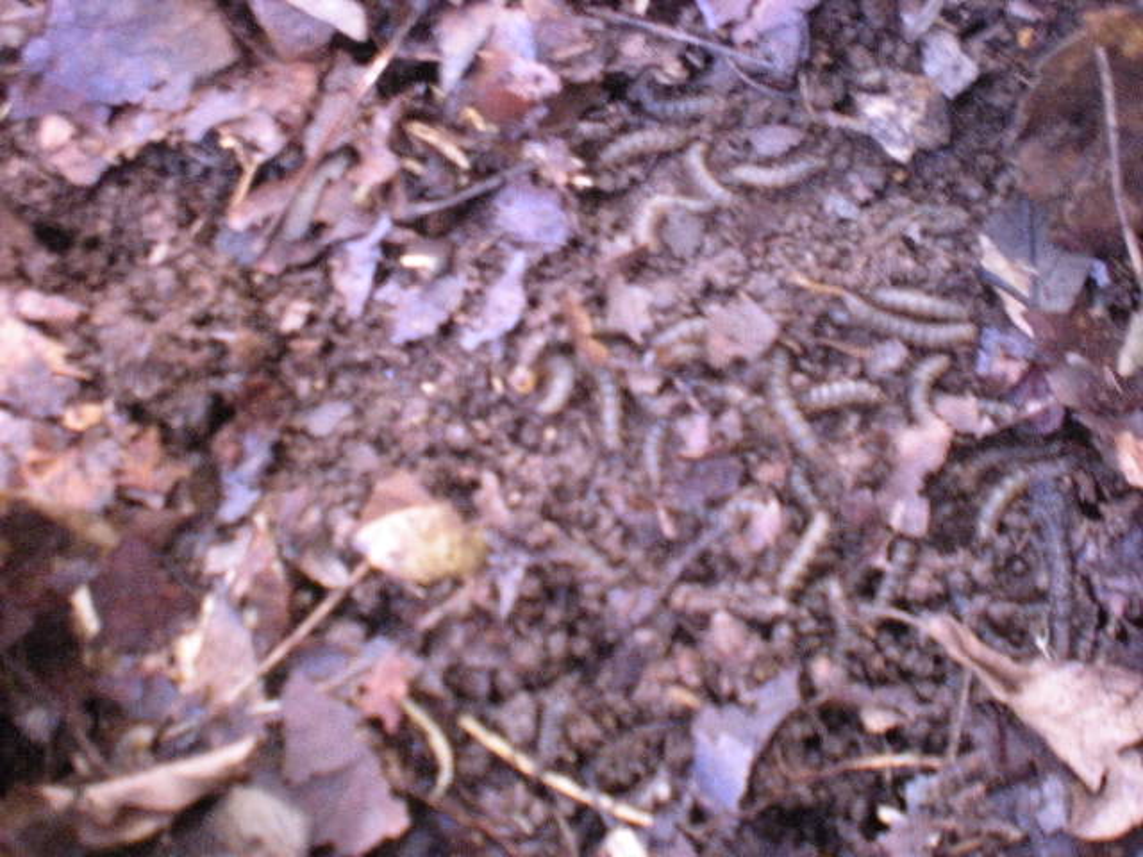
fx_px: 1255
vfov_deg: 37.7
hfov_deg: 49.0
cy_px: 428
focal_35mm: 38
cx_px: 572
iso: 537
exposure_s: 1/8
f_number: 3.1
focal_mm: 6.3
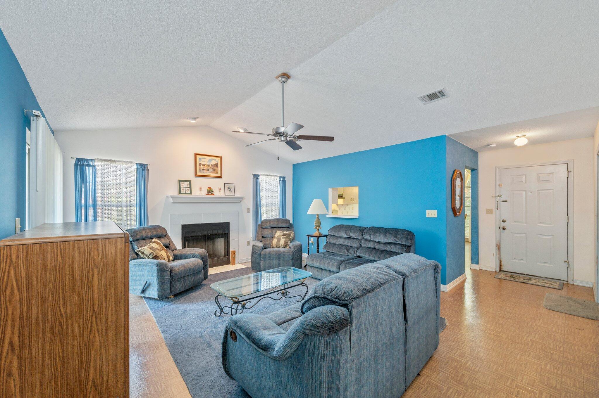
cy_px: 199
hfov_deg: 104.3
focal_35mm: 14
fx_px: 233
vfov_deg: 81.1
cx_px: 300
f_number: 8
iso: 500
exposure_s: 1/25
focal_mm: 14
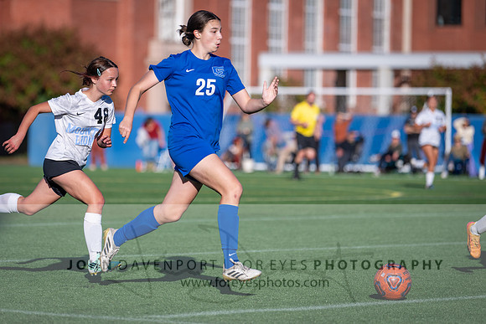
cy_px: 115
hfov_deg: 8.3
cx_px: 159
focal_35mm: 248
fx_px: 3346
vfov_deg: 5.5
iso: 100
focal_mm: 180
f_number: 2.8
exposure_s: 1/2000
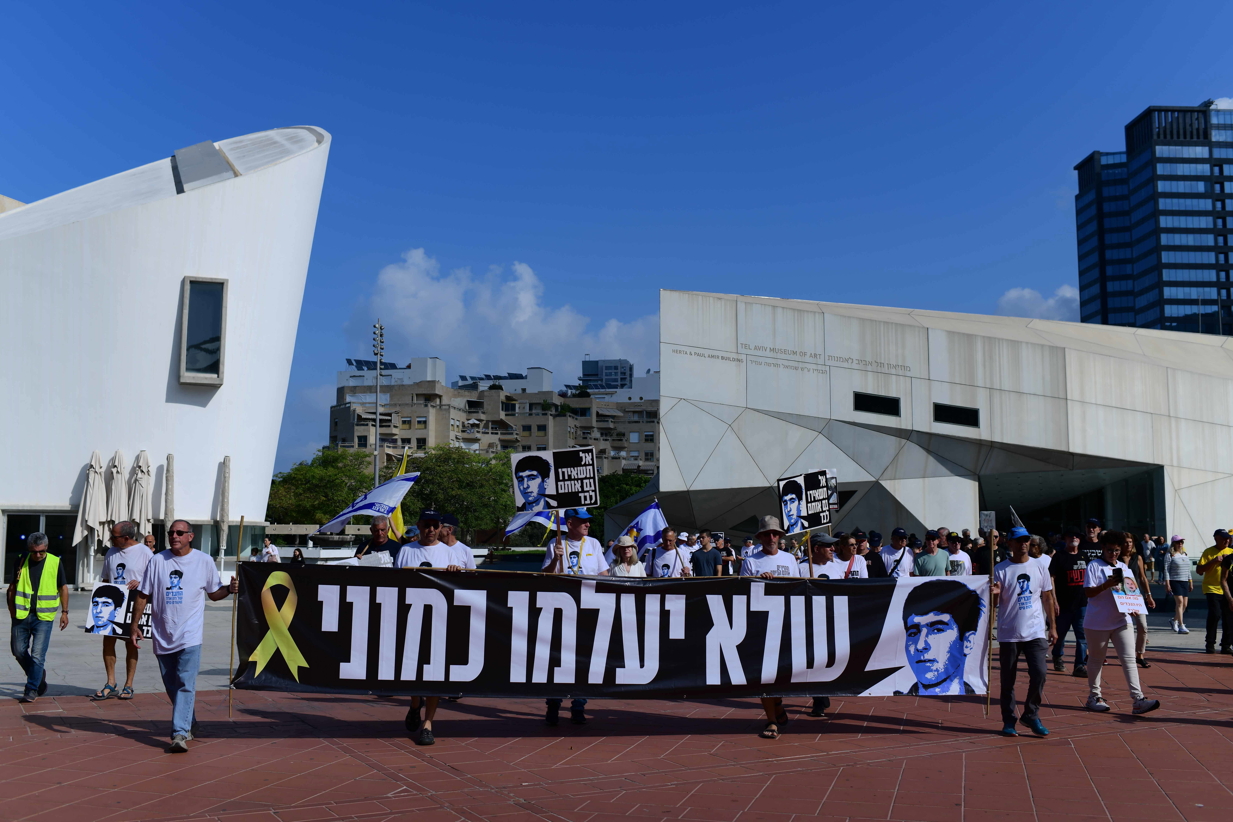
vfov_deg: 37.9
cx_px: 616
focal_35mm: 35
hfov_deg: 54.4
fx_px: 1199
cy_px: 411
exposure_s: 1/640
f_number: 5.6
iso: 31
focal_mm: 35
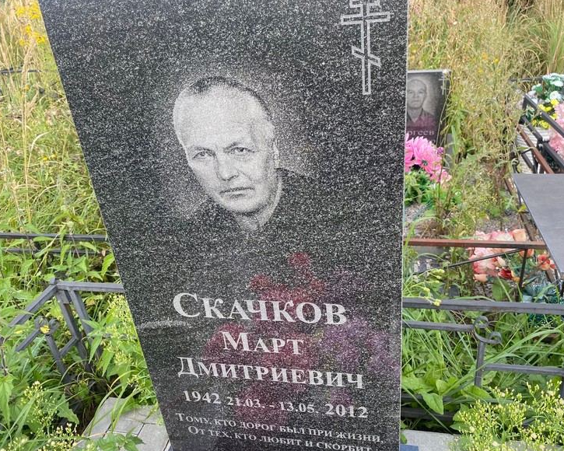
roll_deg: +6.2
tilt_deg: -27.8
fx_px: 467
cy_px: 231
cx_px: 293
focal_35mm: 28
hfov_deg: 62.2
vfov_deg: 51.5
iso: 32
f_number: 1.8
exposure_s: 1/307
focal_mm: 4.25
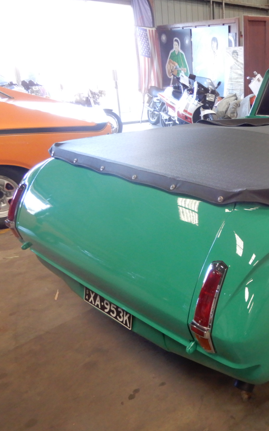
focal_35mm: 34
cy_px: 216
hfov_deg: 34.3
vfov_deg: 56.7
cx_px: 263
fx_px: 399
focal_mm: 4.3
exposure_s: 1/25
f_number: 3.4
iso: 400
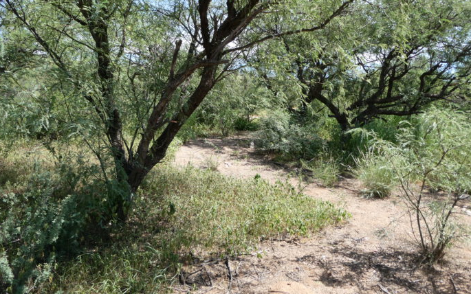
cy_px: 134
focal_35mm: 26
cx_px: 232
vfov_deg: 47.5
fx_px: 334
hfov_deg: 70.4
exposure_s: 1/400
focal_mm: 4.3
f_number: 3.3
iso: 80
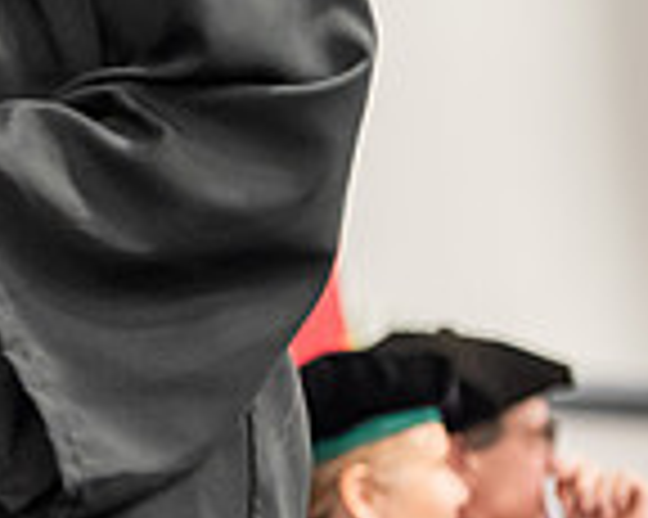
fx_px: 7379
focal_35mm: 385
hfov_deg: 4.9
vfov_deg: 4.0
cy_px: -182
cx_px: -626
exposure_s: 1/200
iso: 3200
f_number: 3.2
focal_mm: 102
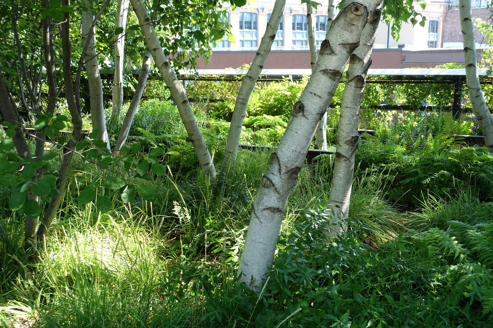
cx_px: 246
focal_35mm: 35
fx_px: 479
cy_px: 164
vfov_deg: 37.9
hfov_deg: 54.4
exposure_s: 1/80
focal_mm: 12.81
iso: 125
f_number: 4
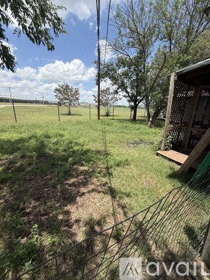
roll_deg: -4.7
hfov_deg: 85.7
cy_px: 140
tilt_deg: -16.5
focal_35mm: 14
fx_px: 113
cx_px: 105
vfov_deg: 102.1
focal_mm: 2.22
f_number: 2.2
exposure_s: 1/1464
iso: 50
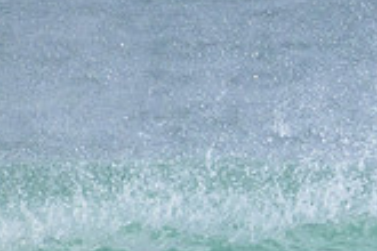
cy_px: 350
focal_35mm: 3860
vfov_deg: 0.4
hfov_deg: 0.5
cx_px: 781
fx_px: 40420
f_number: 11
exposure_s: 1/1600
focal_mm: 800
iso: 1250
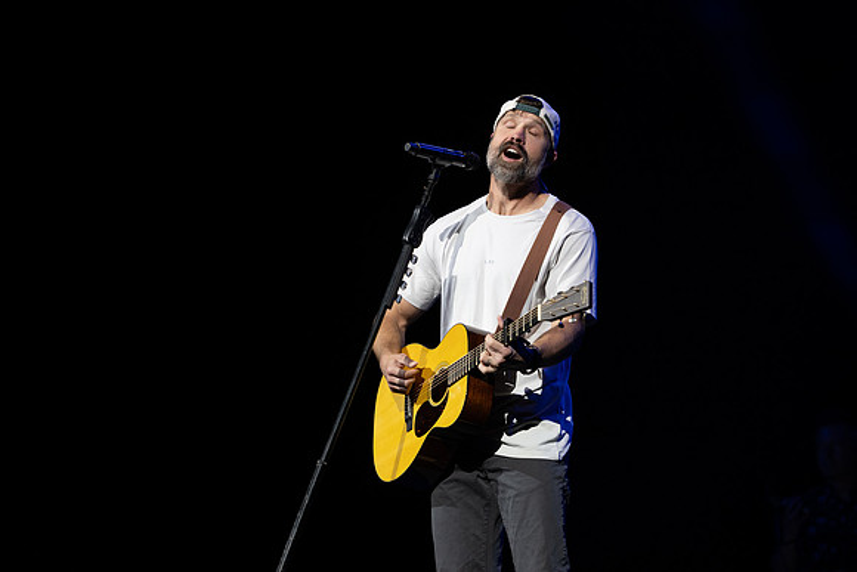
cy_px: 286
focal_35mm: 155
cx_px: 428
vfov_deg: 8.9
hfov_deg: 13.2
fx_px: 3691
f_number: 2.8
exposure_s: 1/800
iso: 1600
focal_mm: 155
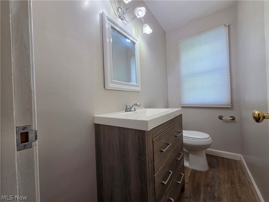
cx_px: 134
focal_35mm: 13
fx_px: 101
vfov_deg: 89.9
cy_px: 101
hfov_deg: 106.2
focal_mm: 2.2
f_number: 2.2
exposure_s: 1/120
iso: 250
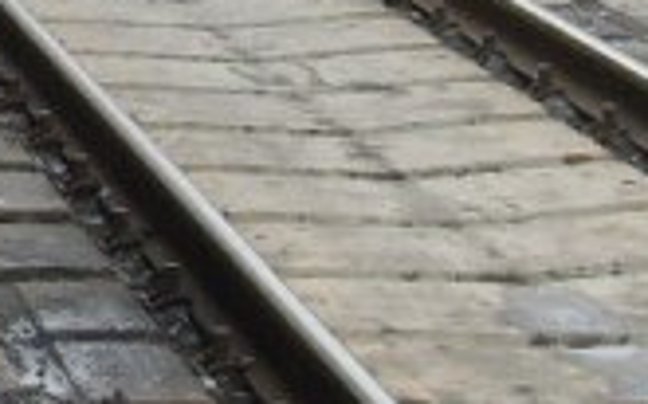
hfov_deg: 10.1
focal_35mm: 200
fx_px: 3531
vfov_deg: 6.4
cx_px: -373
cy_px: -294
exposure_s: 1/90
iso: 83
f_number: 3.5
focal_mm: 6.6
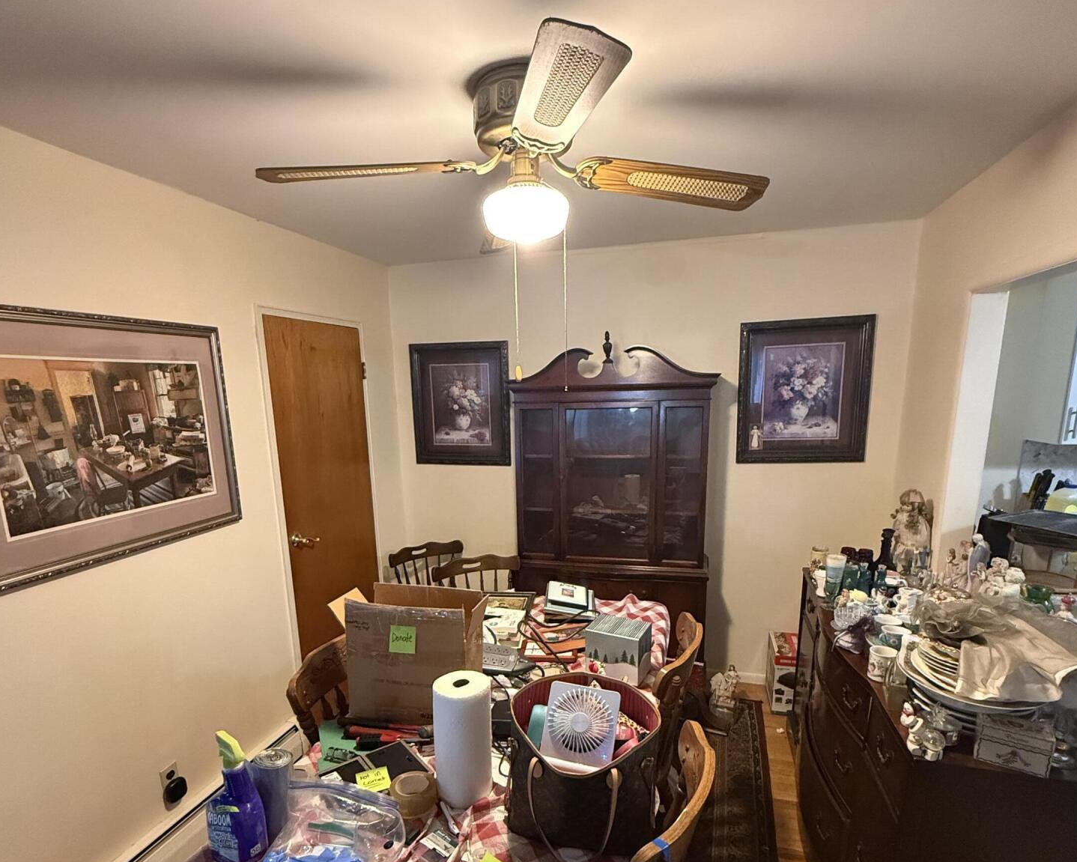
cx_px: 533
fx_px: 606
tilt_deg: -12.1
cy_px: 527
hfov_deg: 83.3
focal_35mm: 19
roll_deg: +1.8
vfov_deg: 70.0
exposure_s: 1/60
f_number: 2.2
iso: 800
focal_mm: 2.22
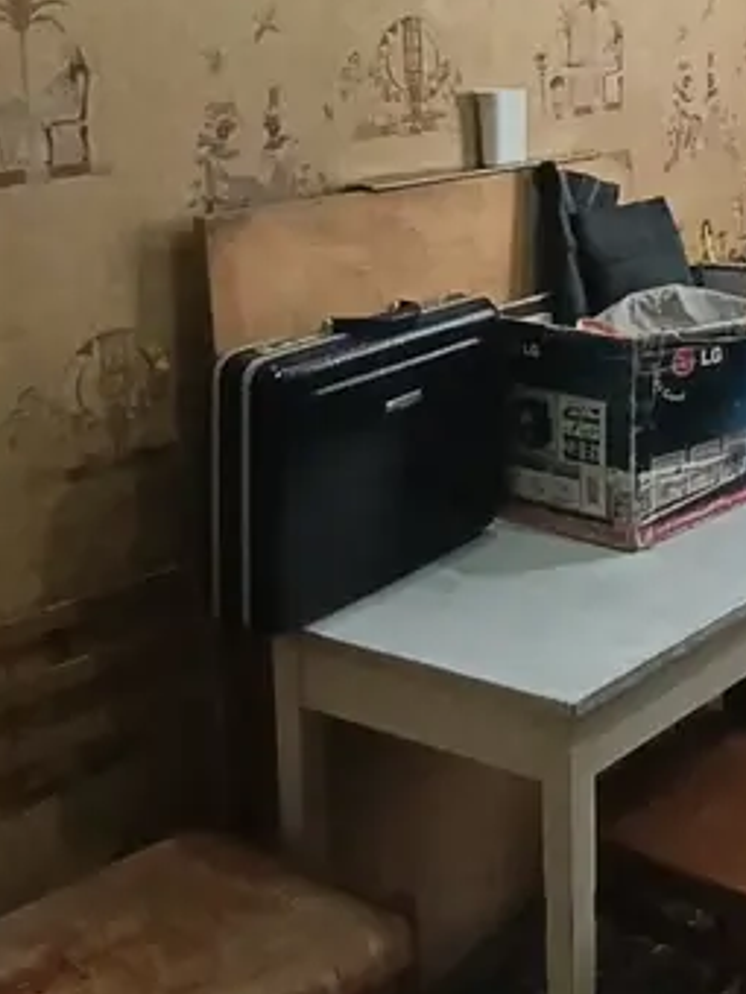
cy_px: 137
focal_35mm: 53
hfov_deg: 24.2
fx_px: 1523
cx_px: 960
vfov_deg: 34.5
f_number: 2.2
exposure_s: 1/50
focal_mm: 1.65
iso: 271
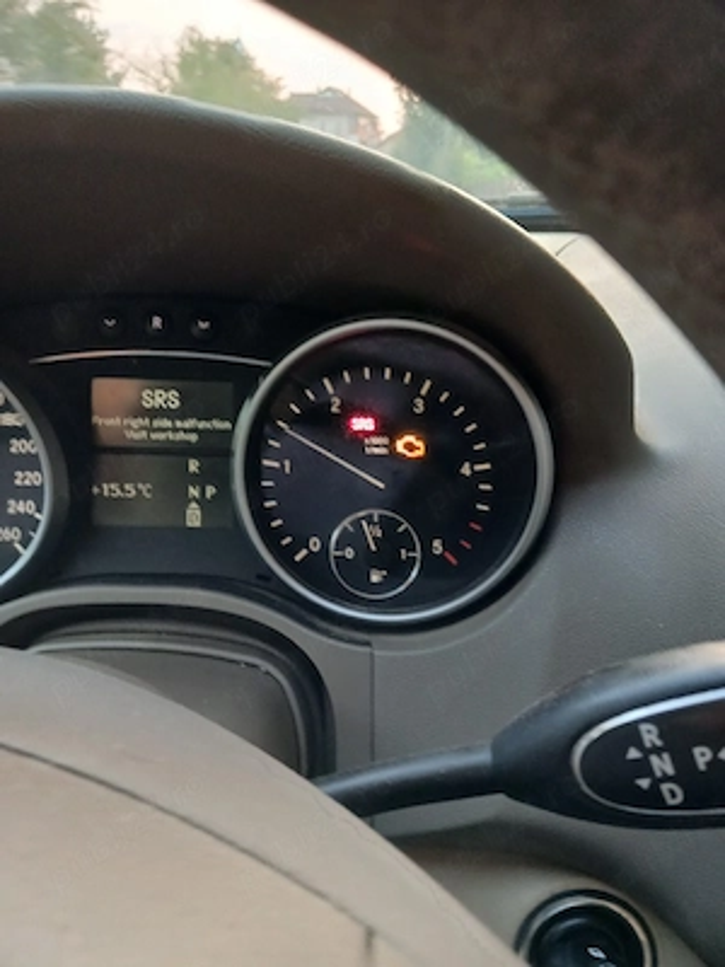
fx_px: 754
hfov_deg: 51.4
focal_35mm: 27
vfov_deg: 65.3
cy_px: 484
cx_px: 362
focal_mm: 3.98
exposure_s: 1/25.1
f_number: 1.8
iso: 400
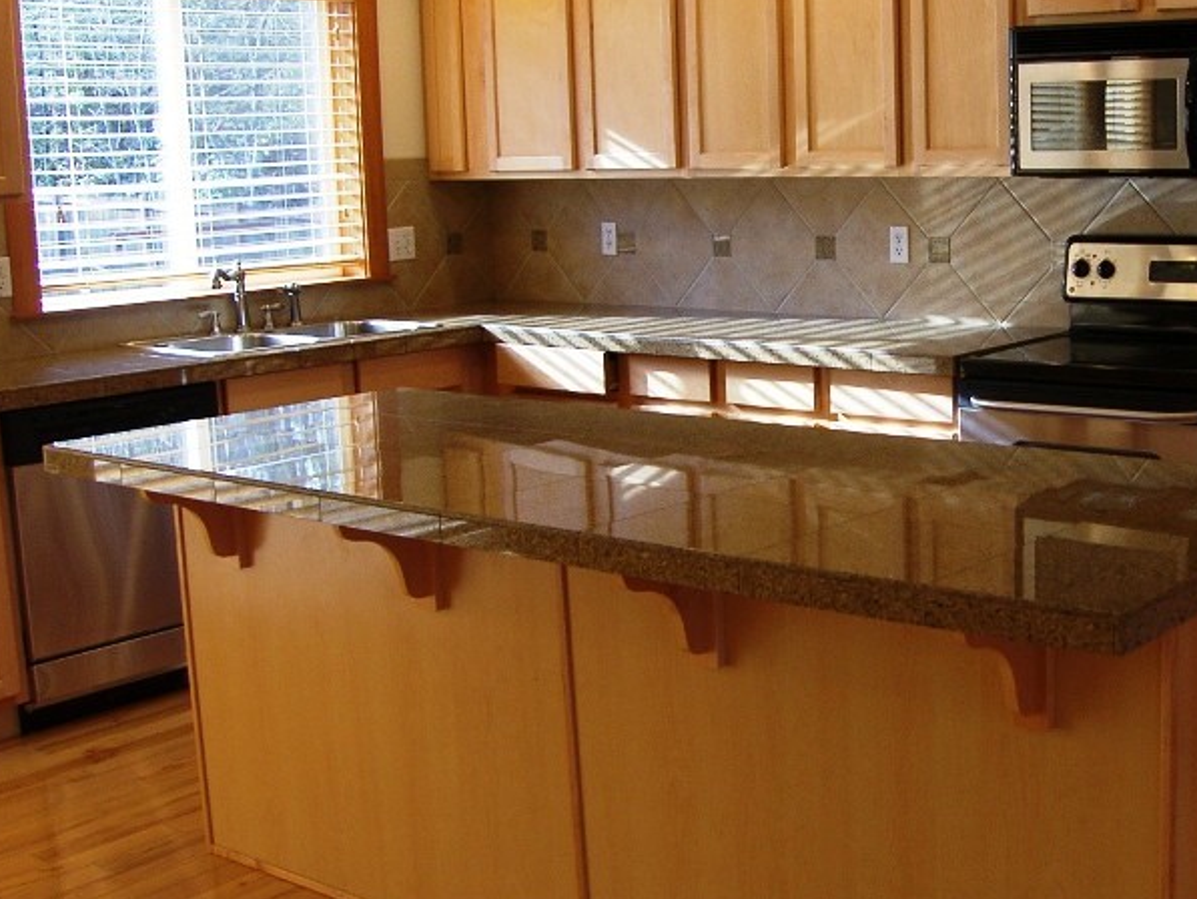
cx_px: 932
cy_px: 401
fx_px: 1660
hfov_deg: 38.4
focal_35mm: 48
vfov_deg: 30.3
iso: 50
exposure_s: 1/30
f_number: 2.5
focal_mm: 7.4
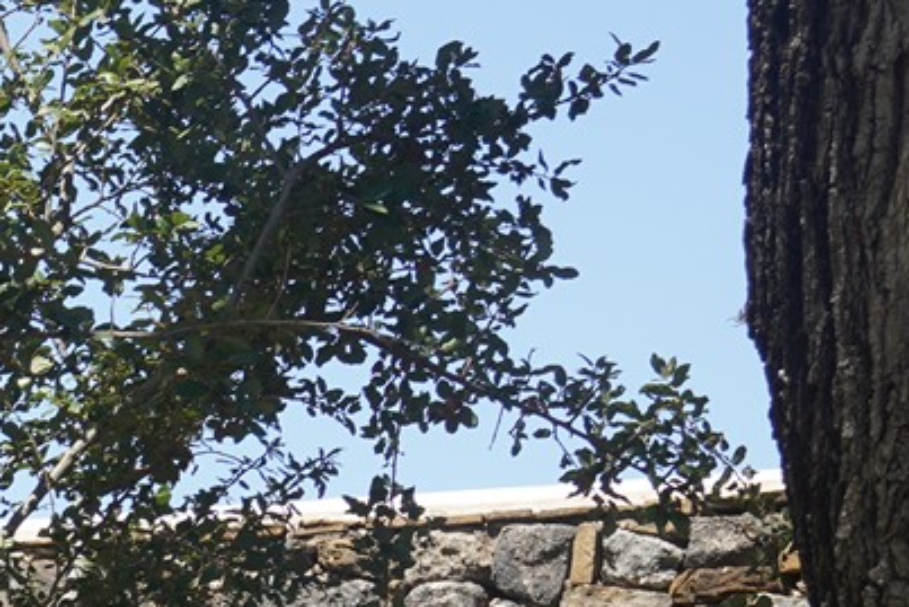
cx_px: -1252
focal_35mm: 238
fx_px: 6011
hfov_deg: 8.0
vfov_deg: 5.7
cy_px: 1099
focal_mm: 48
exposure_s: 1/100
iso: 100
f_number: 10
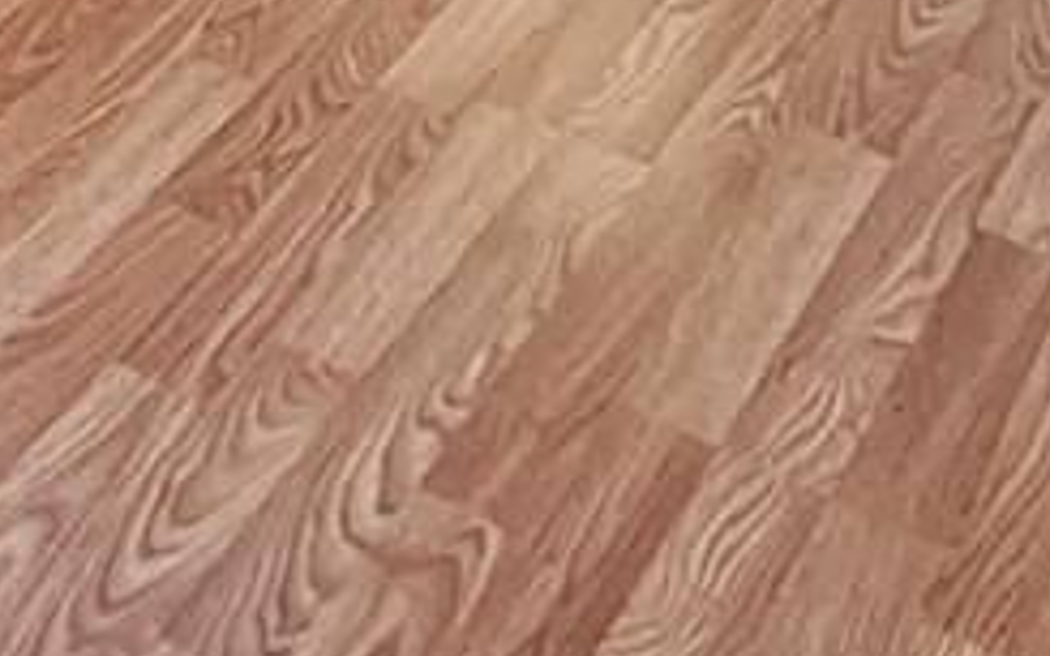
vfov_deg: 11.8
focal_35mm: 90
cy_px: -926
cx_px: -531
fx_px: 2575
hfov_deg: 19.9
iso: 200
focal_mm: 1.74
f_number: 2.2
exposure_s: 1/40
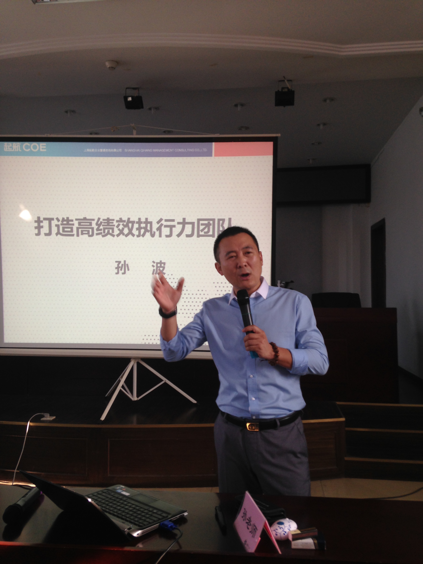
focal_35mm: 33
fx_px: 538
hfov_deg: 42.9
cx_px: 212
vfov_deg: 55.4
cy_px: 282
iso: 50
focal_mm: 4.12
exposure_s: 1/30
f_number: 2.4
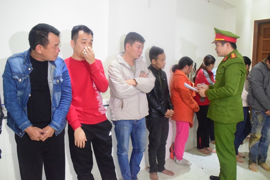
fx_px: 203
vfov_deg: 48.0
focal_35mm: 27
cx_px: 135
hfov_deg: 67.4
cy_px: 90
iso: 8000
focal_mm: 18
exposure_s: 1/125
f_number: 5.6
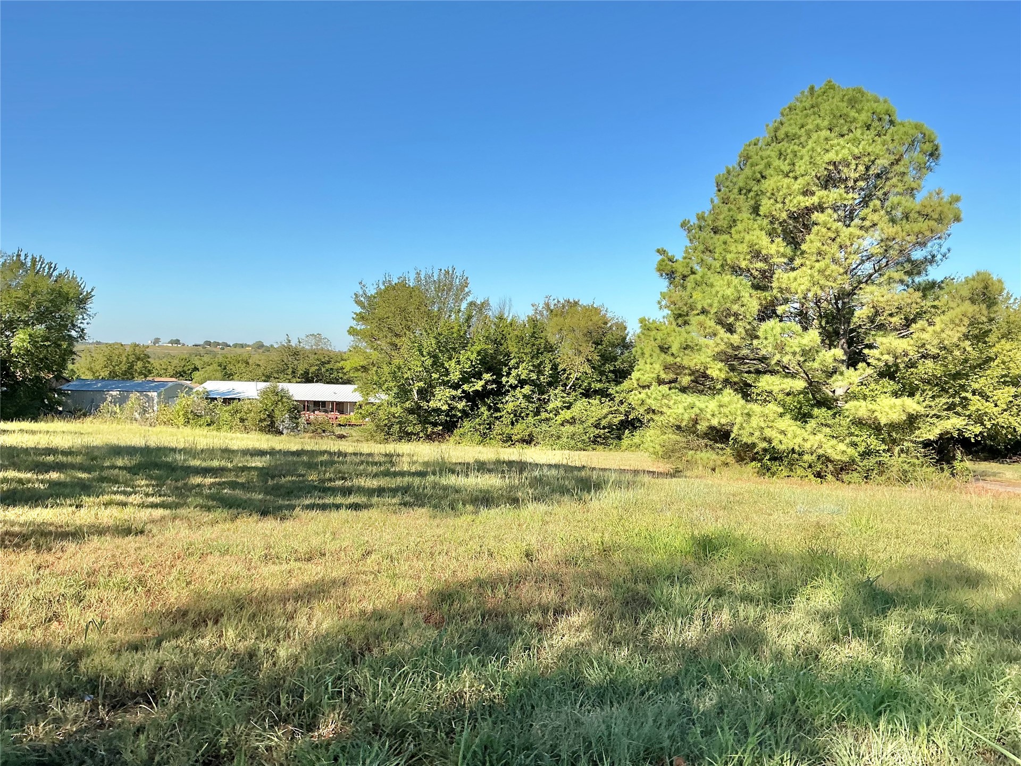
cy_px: 383
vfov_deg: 48.2
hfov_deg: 61.7
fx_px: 855
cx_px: 510
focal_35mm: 29
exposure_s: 1/1626
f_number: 1.8
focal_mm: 3
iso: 25
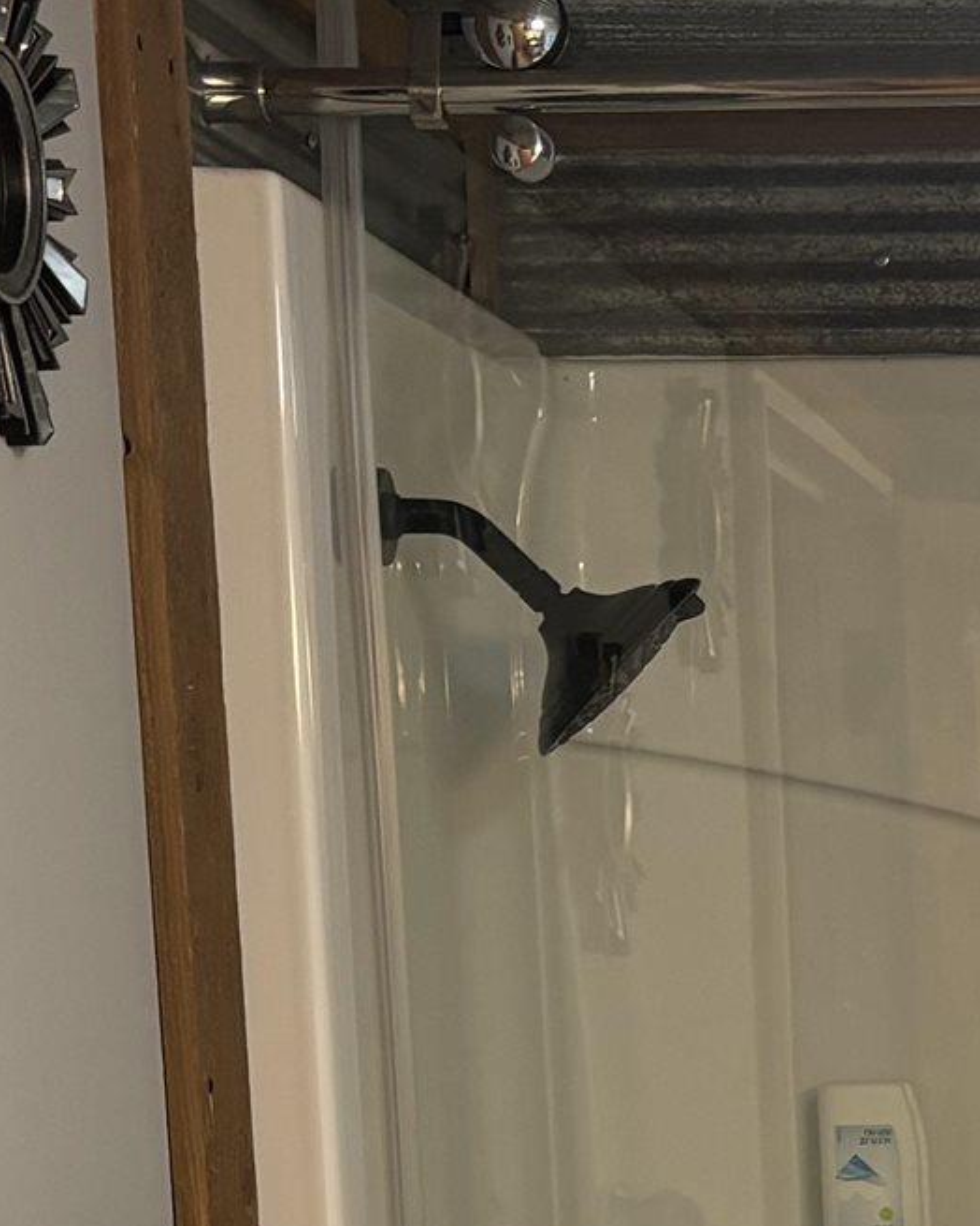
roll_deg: +1.3
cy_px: 1643
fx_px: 4314
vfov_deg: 15.3
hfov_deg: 12.4
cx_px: 1416
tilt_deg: -11.9
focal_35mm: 119
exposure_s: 1/60
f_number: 1.6
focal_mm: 5.96
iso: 100
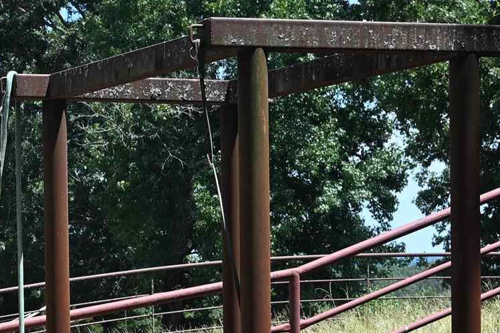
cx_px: -30
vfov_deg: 9.5
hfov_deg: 14.1
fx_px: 1986
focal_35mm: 143
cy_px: 354
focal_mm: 35
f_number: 5.6
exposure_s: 1/250
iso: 100
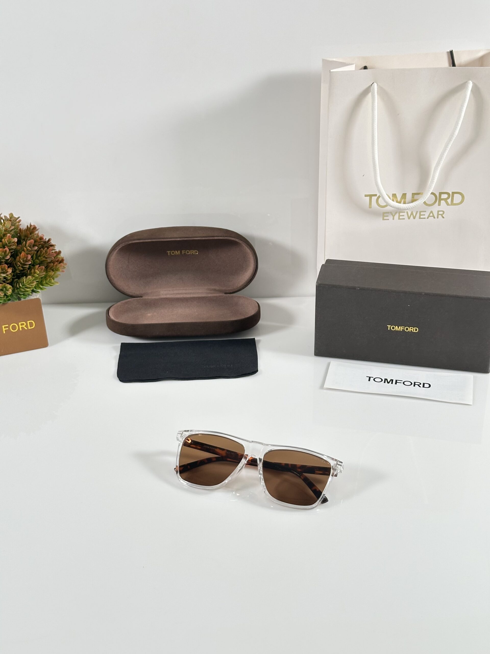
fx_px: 906
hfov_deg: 30.3
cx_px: 245
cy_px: 327
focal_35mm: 48
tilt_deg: -29.4
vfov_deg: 39.7
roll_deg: +0.2
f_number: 1.78
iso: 100
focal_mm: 6.86
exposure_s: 1/100
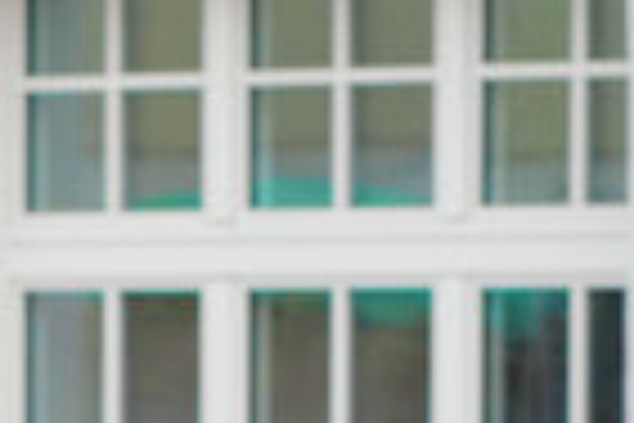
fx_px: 9527
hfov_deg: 3.8
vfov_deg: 2.5
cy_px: 1238
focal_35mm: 541
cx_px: -818
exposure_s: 1/800
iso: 800
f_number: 5.6
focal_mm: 85
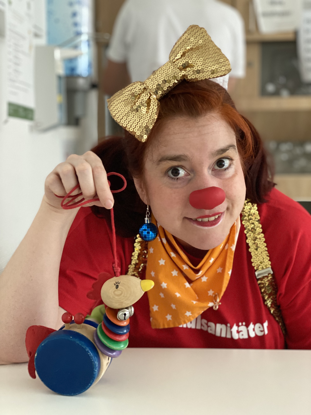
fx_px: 623
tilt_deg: -5.2
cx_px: 156
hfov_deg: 28.0
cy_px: 208
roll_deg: -0.6
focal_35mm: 52
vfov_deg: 36.8
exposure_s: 1/40
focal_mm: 6
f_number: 2
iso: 400
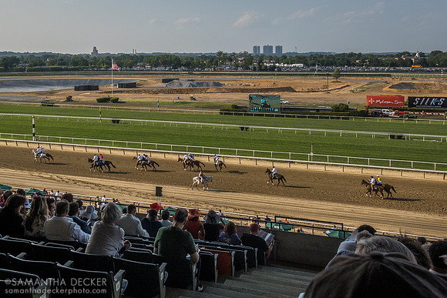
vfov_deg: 34.2
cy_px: 68
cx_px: 168
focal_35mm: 38
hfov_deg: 50.2
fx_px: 472
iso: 100
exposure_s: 1/1250
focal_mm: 9
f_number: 4
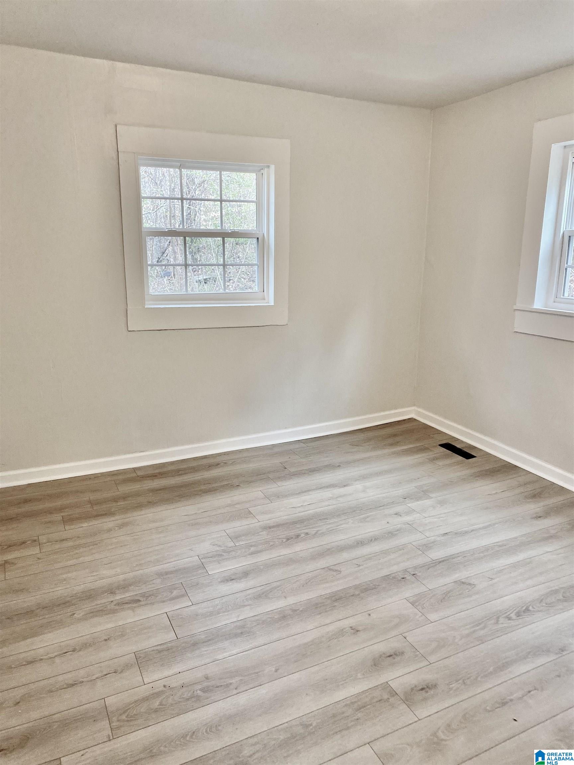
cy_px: 382
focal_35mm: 26
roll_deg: -0.3
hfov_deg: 53.1
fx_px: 575
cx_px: 287
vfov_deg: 67.3
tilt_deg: -13.3
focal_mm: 4.25
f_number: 1.8
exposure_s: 1/60
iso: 200
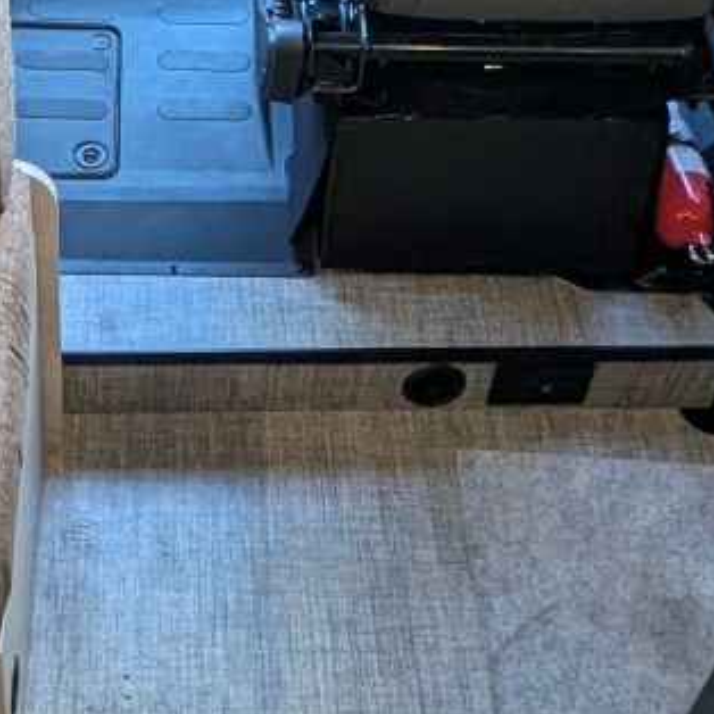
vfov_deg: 27.3
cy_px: 298
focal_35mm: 63
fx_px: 1470
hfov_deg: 26.4
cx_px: 69
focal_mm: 2.35
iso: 112
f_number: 2.2
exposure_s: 1/74.1
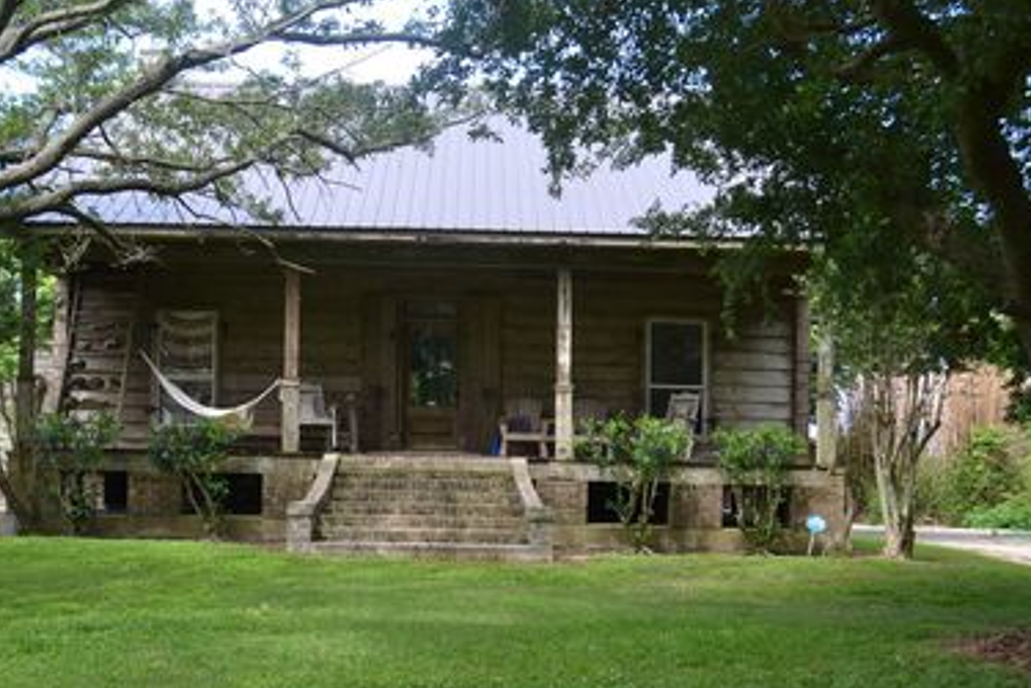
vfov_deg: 26.0
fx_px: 1489
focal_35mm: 52
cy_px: 384
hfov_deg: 38.2
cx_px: 484
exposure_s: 1/125
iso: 140
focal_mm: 26
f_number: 5.6
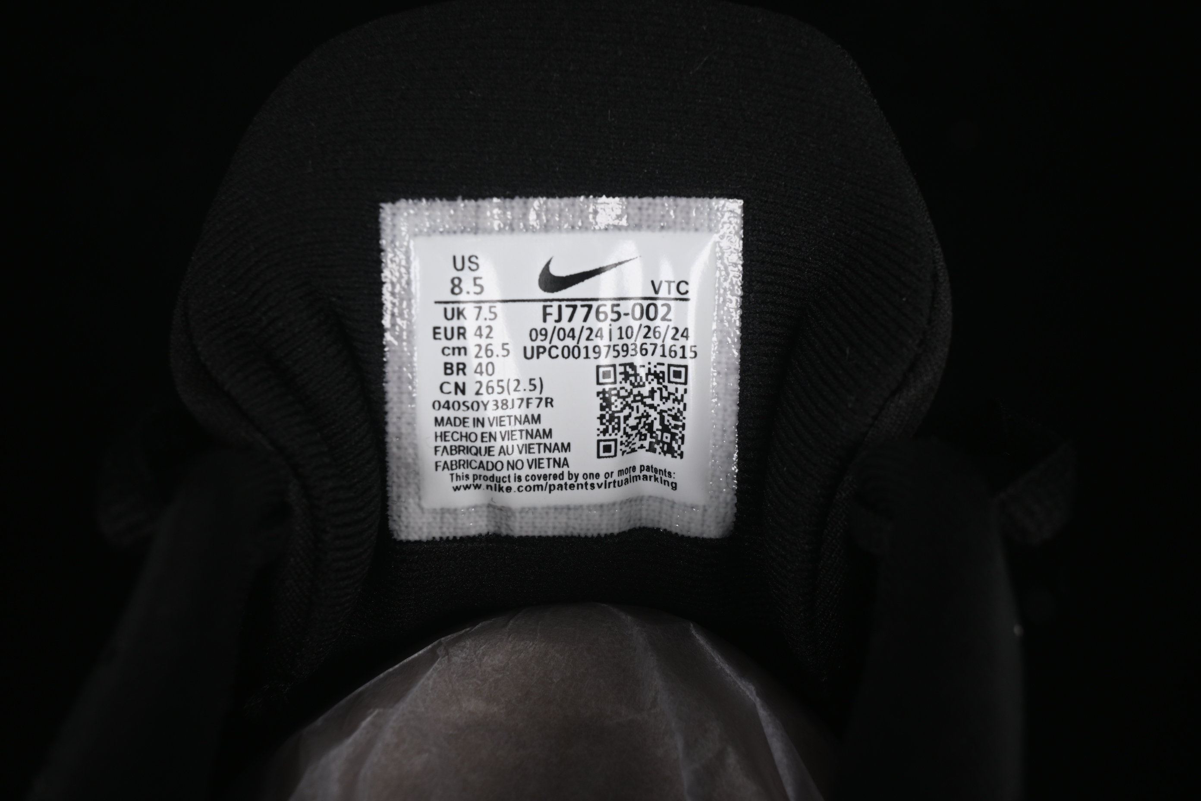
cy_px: 400
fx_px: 2502
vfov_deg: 18.2
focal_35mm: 75
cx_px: 600
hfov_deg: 27.0
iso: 160
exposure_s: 1/80
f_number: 8
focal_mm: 50
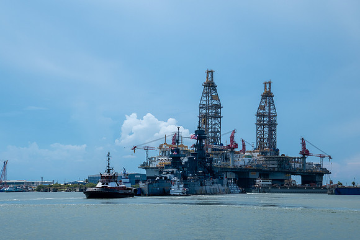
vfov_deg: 19.5
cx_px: 180
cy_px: 120
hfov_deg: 28.8
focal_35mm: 70
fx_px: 700
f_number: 11
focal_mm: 46.6
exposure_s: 1/350
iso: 160
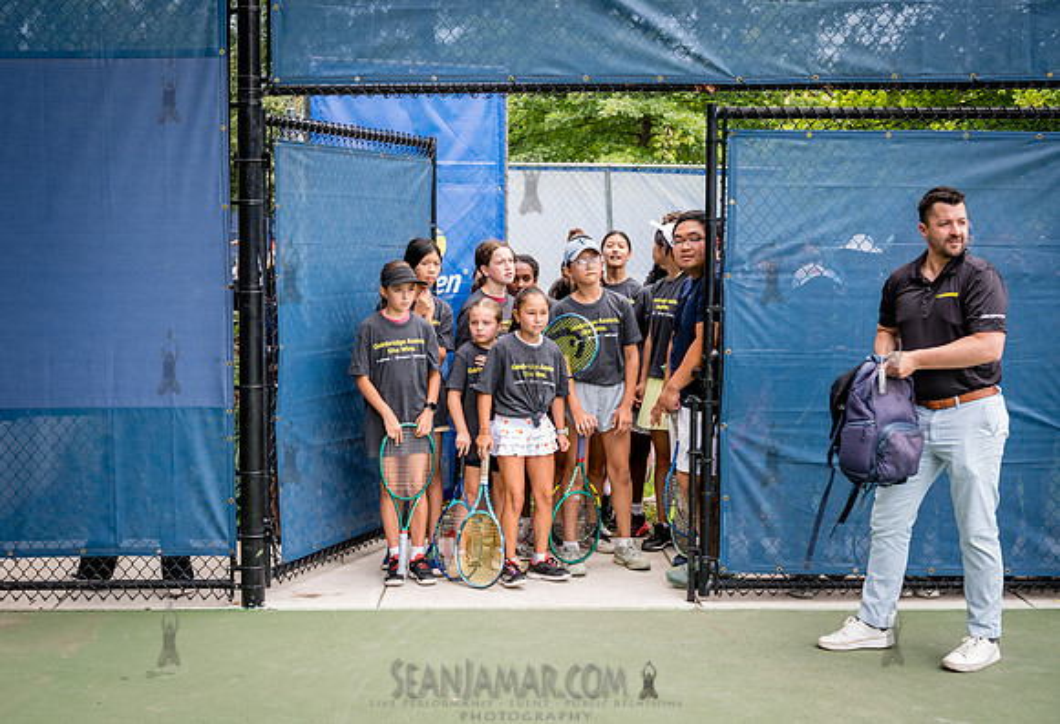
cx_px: 478
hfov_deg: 41.7
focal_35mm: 47
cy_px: 336
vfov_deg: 29.2
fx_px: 1389
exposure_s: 1/250
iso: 400
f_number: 4.5
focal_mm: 42
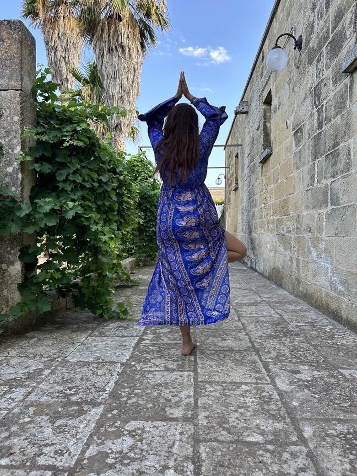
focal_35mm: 24
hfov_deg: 56.8
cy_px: 238
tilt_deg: -0.3
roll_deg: +0.0
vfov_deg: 71.6
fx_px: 330
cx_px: 178
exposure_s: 1/535
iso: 80
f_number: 1.78
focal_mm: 6.86
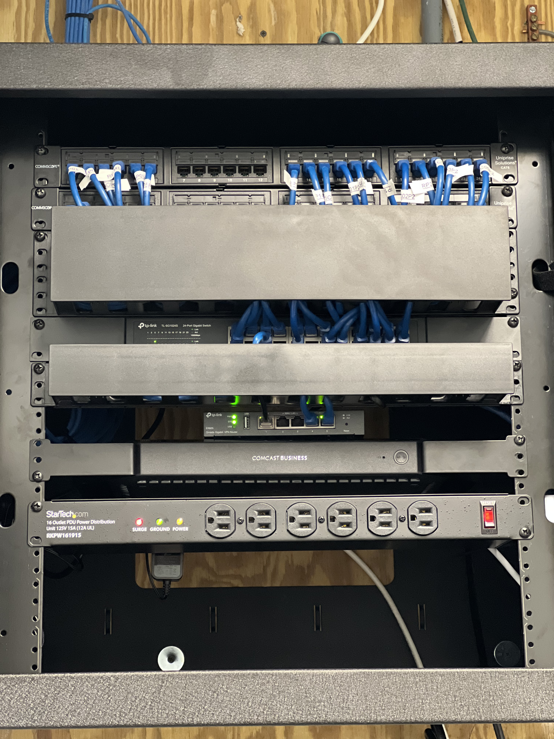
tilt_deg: +13.6
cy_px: 370
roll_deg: +0.7
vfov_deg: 25.3
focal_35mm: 77
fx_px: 1643
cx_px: 277
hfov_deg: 19.1
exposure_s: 1/21
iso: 400
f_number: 2.8
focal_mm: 9
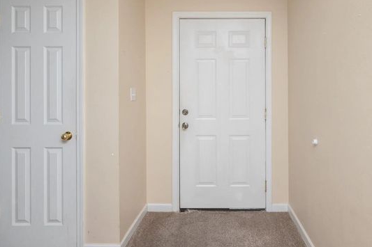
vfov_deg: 52.8
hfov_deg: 73.1
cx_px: 221
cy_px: 99
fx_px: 248
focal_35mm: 24
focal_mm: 20
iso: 320
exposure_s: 1/30
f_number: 9
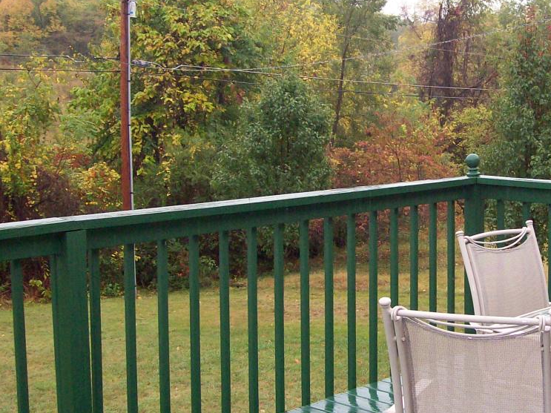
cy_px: 180
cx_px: 391
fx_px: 987
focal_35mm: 62
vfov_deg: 23.6
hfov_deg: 30.8
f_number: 2.7
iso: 140
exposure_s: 1/64
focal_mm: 6
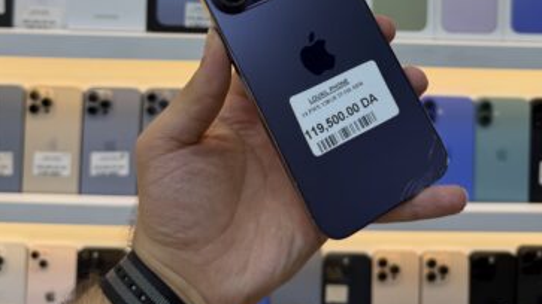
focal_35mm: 36
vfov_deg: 31.2
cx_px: 274
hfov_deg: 55.3
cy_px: 25
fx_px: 517
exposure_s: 1/476
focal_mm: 6.76
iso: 80
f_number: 1.78
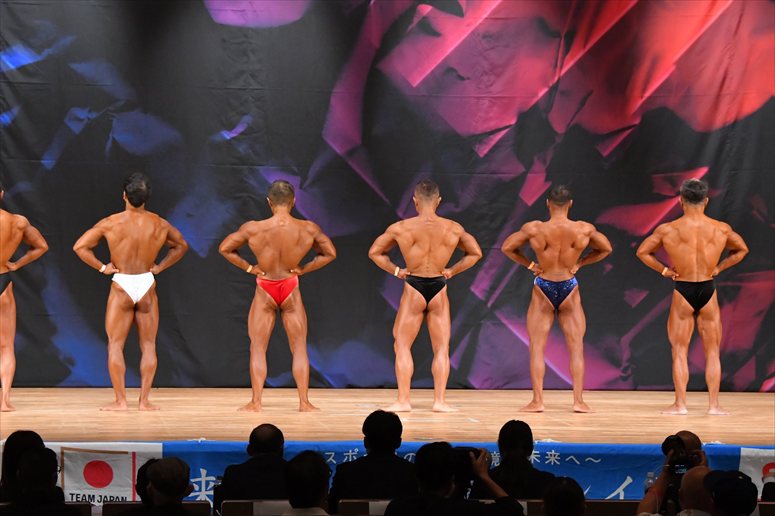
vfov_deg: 9.1
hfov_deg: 13.7
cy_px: 258
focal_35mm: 150
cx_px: 388
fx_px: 3228
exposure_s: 1/400
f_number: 5.6
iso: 6400
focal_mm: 100
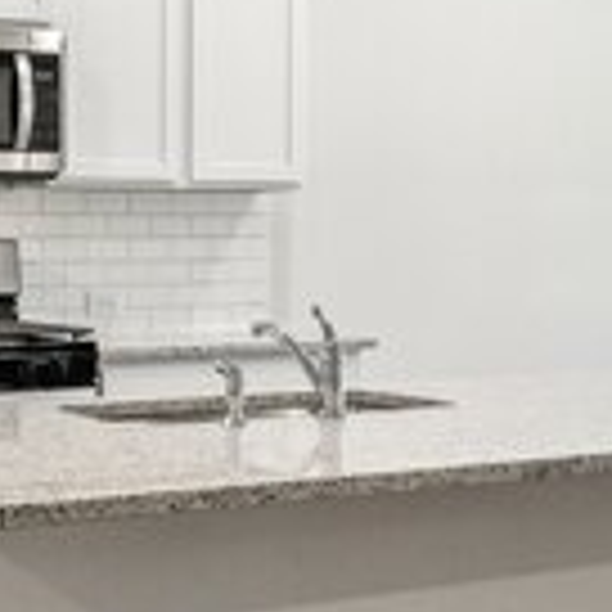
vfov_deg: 21.6
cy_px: 245
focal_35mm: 80
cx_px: 194
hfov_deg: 21.6
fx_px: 1600
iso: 1100
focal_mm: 20
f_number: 8
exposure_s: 1/20
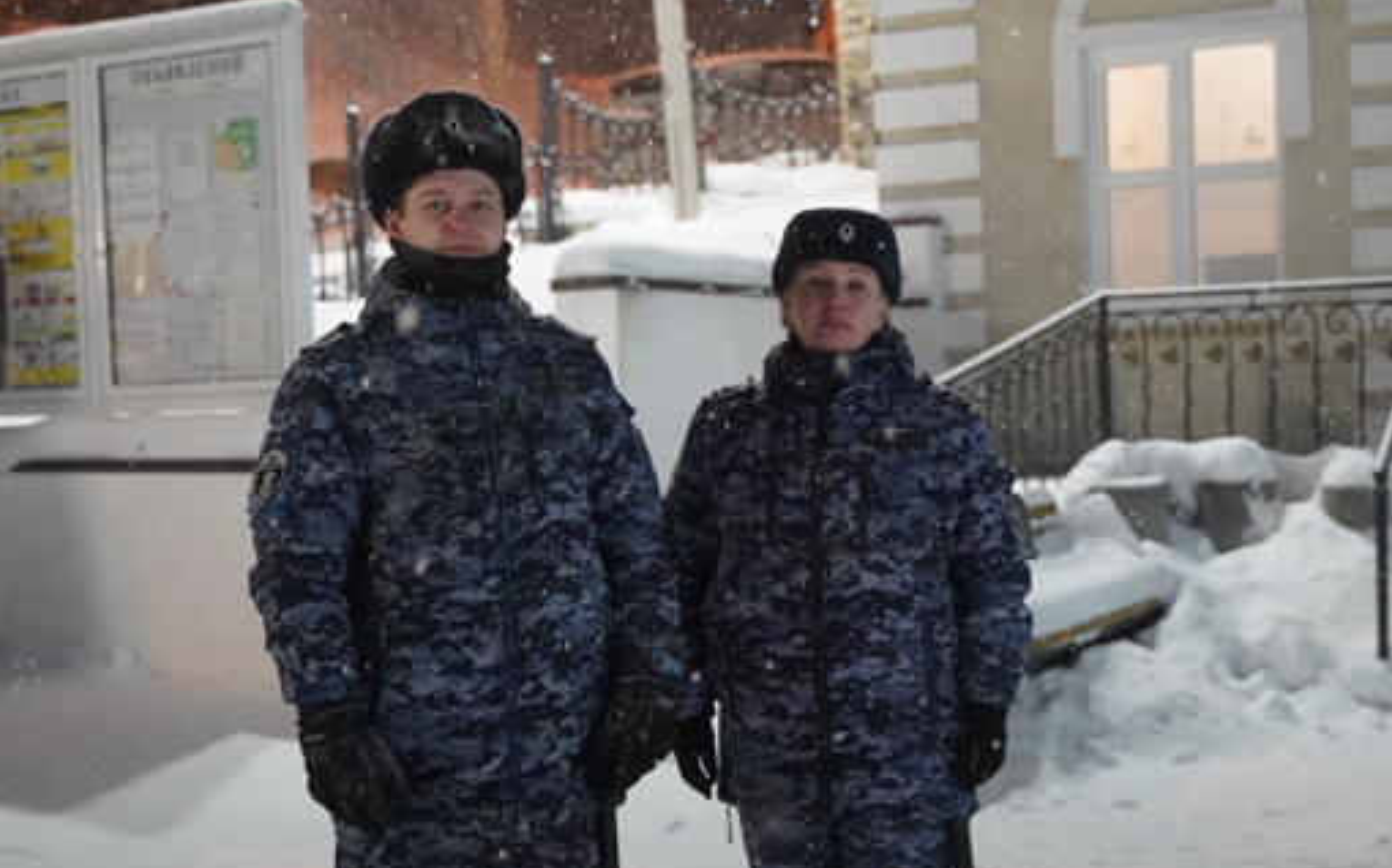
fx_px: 2161
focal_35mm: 57
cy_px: 521
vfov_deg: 22.7
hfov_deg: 35.6
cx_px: 846
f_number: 2.8
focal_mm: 38
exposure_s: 1/250
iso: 8000
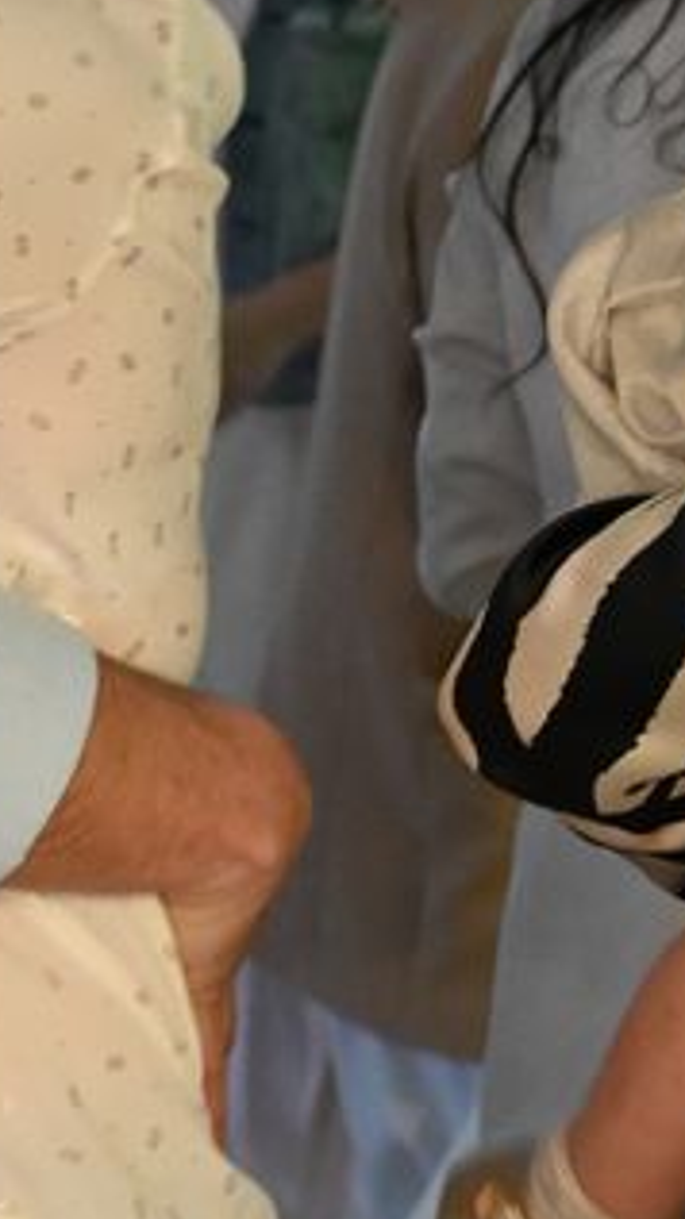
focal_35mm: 169
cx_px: -389
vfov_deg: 12.7
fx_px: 5464
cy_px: 800
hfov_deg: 7.0
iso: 7200
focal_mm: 40
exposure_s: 1/60
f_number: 4
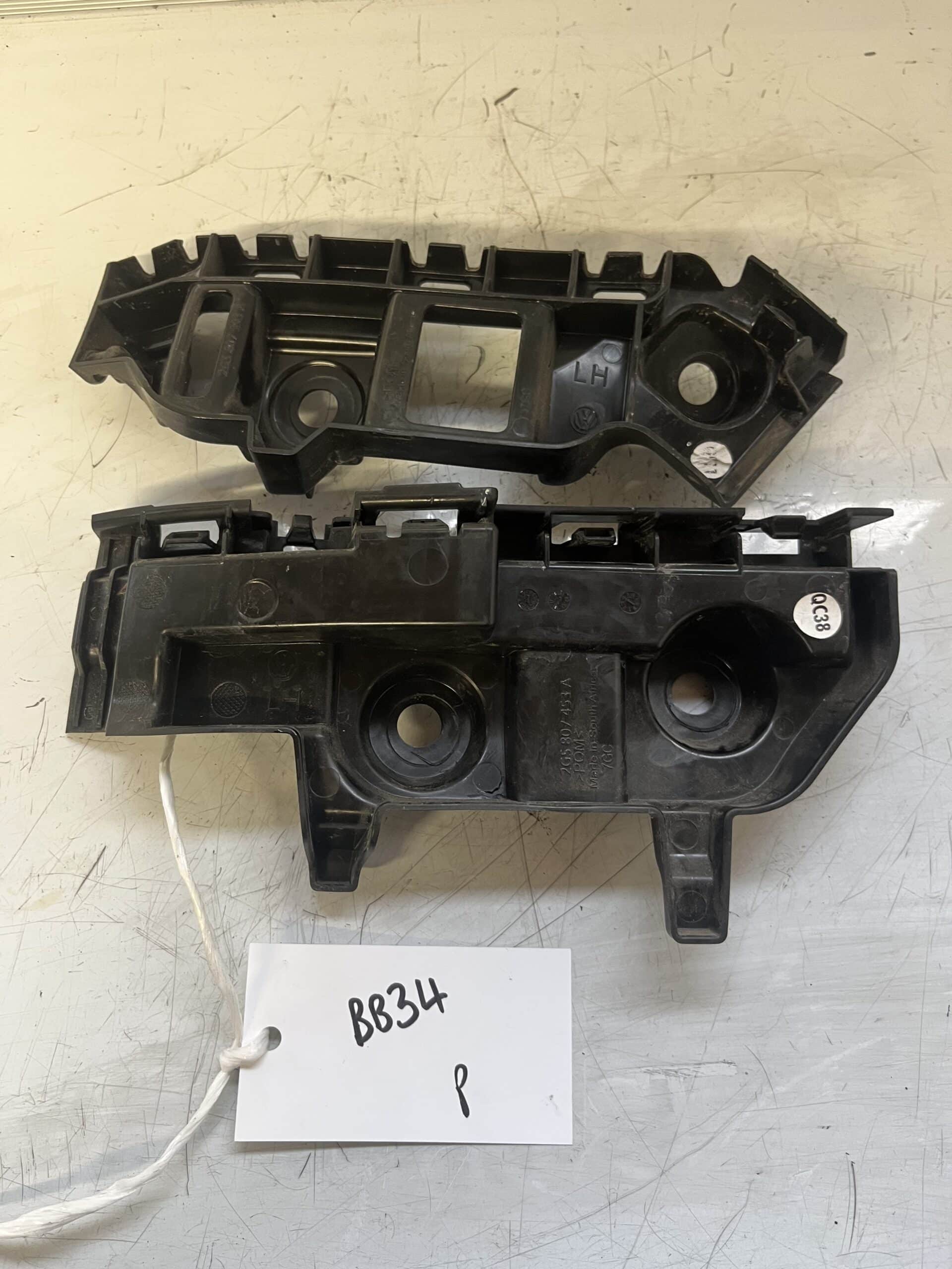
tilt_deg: -73.9
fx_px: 953
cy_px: 634
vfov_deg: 67.3
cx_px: 476
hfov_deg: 53.1
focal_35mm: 26
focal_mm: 5.1
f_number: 1.6
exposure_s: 1/50
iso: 125
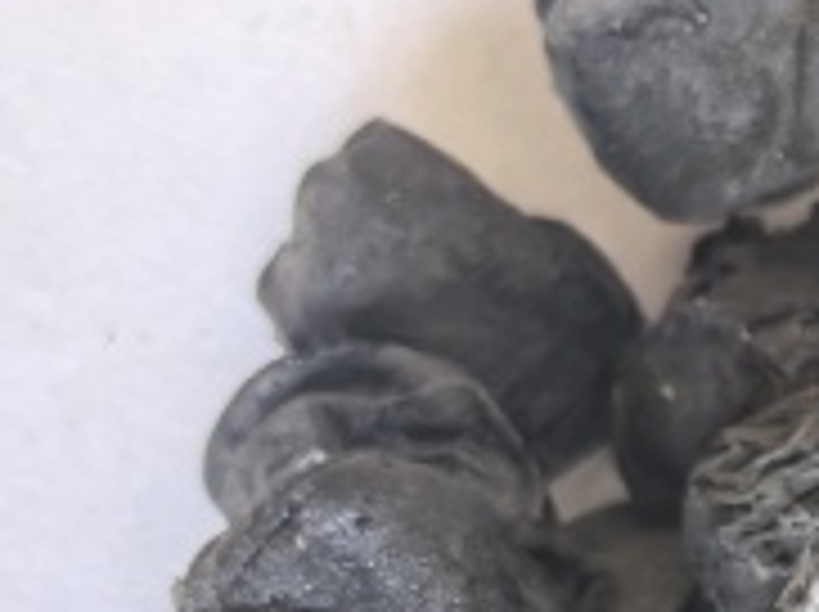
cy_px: 778
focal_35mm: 119
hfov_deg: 14.7
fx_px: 2812
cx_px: 1436
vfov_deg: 12.1
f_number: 2
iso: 200
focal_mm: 5.75
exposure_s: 1/100
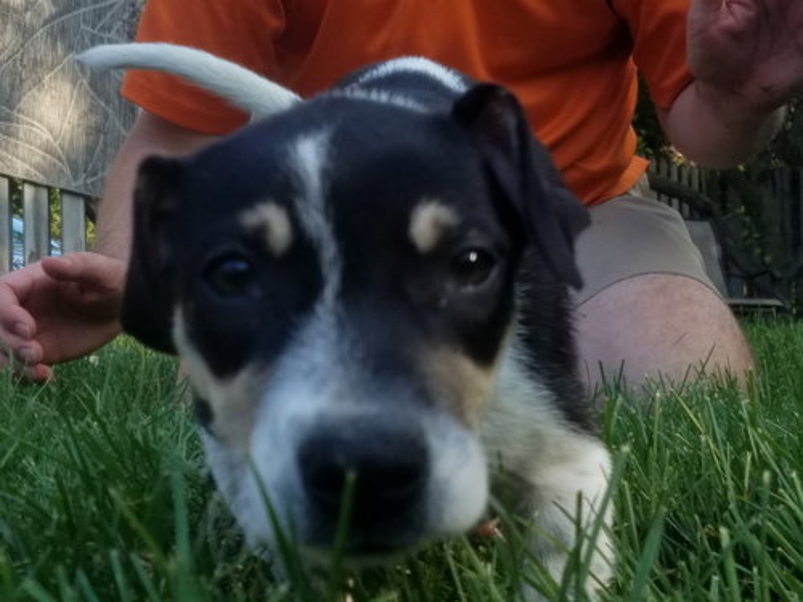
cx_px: 402
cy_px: 301
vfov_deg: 53.1
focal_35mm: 26
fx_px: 603
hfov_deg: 67.3
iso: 50
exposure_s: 1/516
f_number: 1.7
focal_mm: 4.2
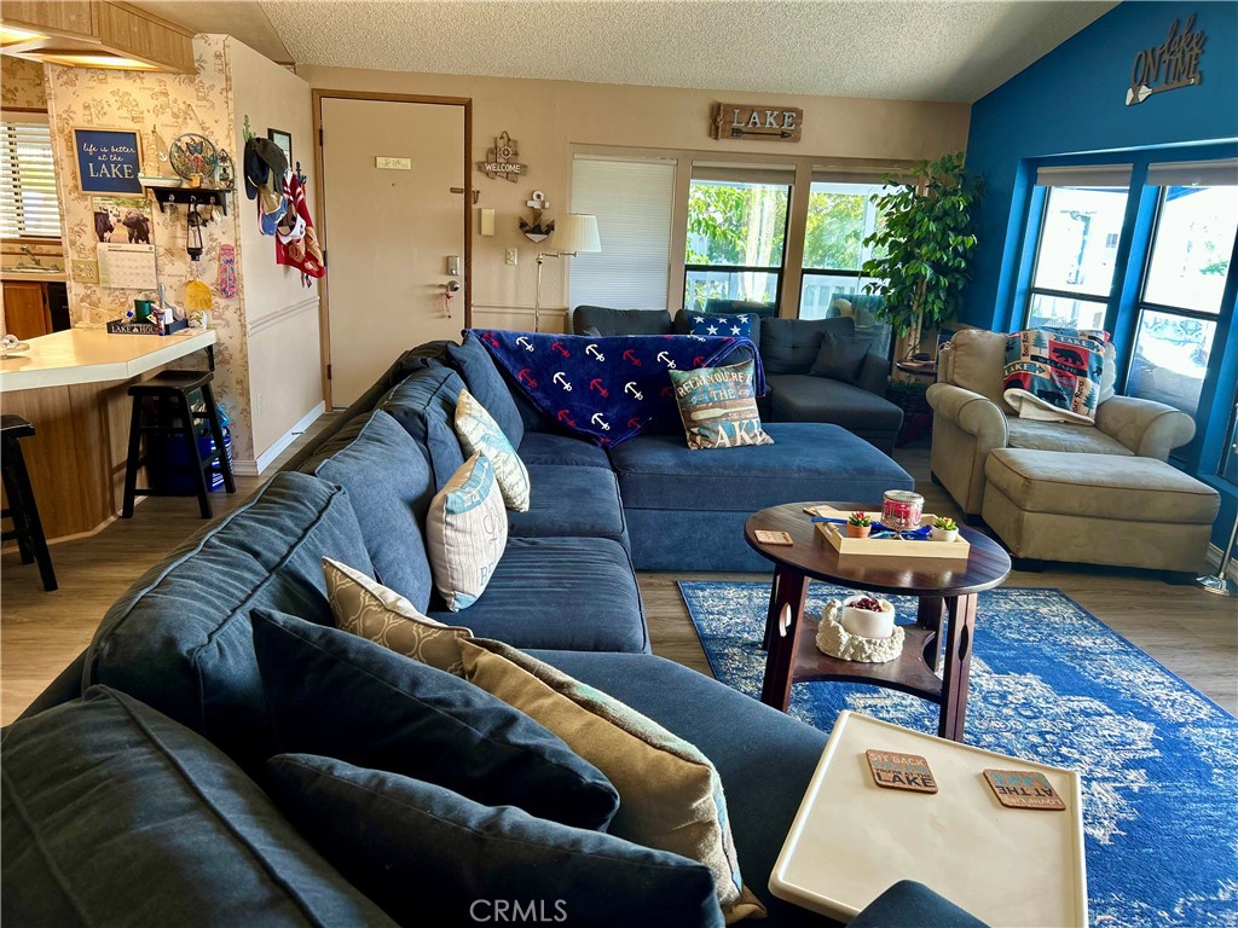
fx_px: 930
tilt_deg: -14.4
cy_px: 464
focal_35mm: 26
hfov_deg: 67.3
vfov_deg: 53.1
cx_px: 619
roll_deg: -2.3
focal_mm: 5.7
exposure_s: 1/60
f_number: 1.5
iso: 80
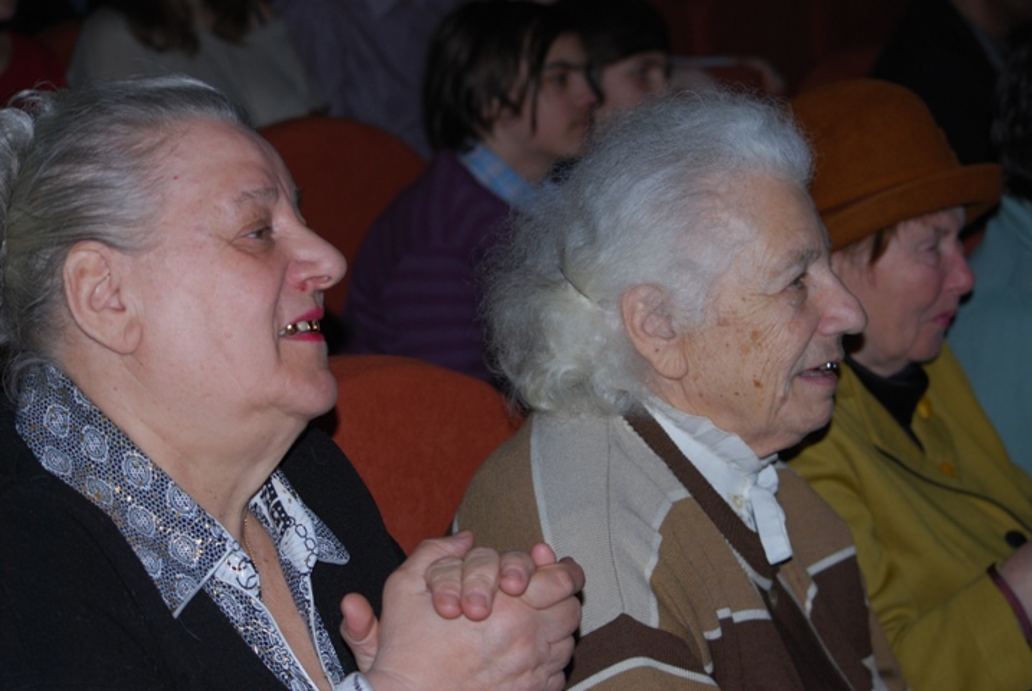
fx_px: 2368
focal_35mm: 82
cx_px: 516
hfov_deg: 24.6
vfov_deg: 16.6
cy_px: 346
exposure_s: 1/60
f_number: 4.5
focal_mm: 55
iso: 200
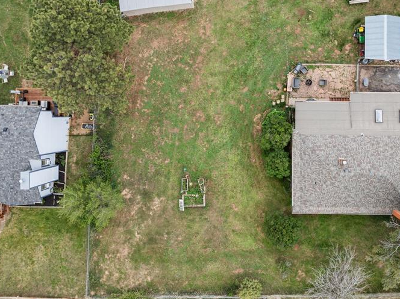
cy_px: 113
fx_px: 427
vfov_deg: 38.4
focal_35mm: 37
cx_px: 264
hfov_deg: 49.4
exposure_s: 1/1250
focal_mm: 12.29
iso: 130
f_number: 2.8
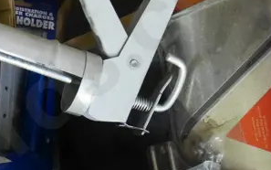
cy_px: 181
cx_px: -55
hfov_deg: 17.0
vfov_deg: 11.1
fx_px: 865
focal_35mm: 117
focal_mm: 16
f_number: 4
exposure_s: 1/15
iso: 3200
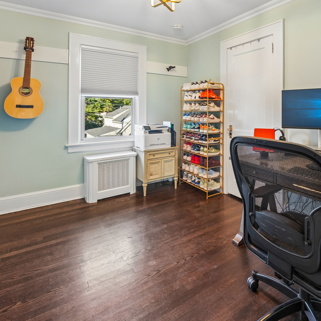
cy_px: 162
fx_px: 189
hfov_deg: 79.7
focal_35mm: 18
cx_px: 193
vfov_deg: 80.7
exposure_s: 1/40
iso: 1000
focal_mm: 14
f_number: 5
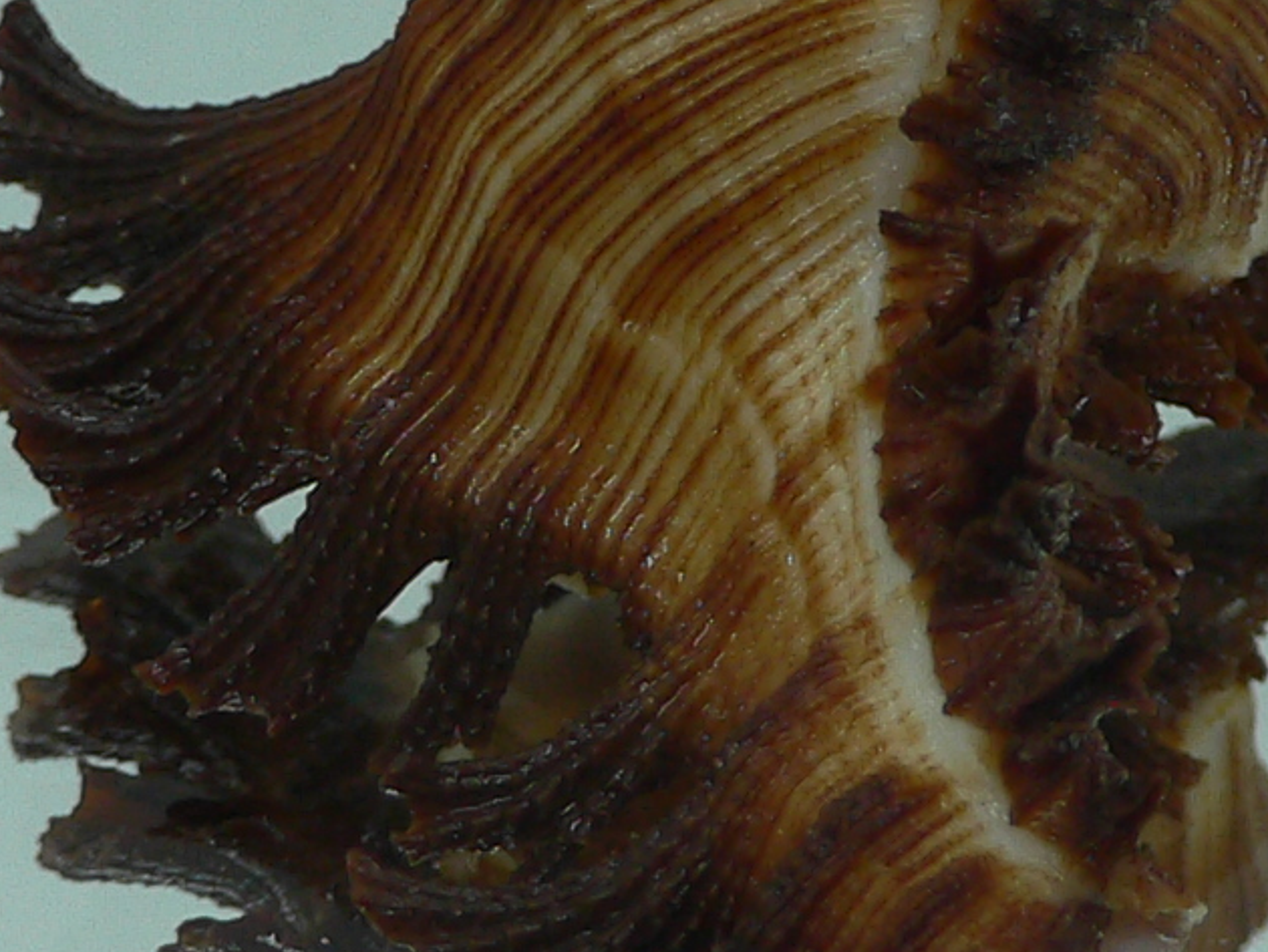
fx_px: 4104
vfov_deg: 13.2
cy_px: 405
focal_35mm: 112
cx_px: 888
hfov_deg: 17.5
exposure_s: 1/60
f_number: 2.8
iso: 80
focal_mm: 4.6
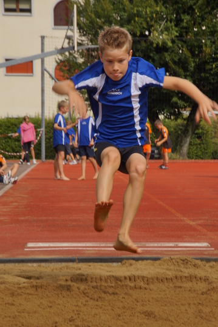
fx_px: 1638
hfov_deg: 7.6
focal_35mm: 180
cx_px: 109
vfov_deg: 11.4
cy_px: 164
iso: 100
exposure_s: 1/160
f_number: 13
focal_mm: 120
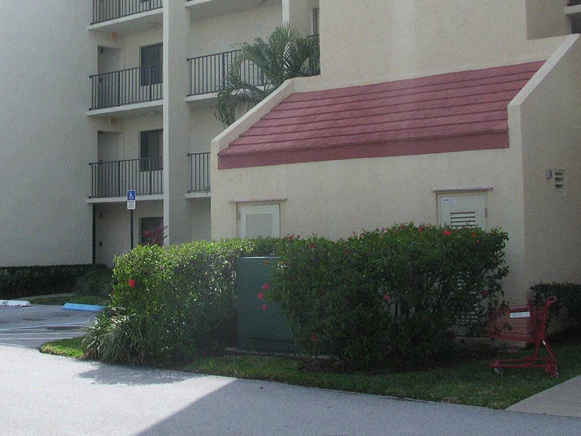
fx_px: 1041
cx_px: 185
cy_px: 148
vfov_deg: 23.6
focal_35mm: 62
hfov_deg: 30.9
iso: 100
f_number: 4.5
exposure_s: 1/294
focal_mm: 5.6
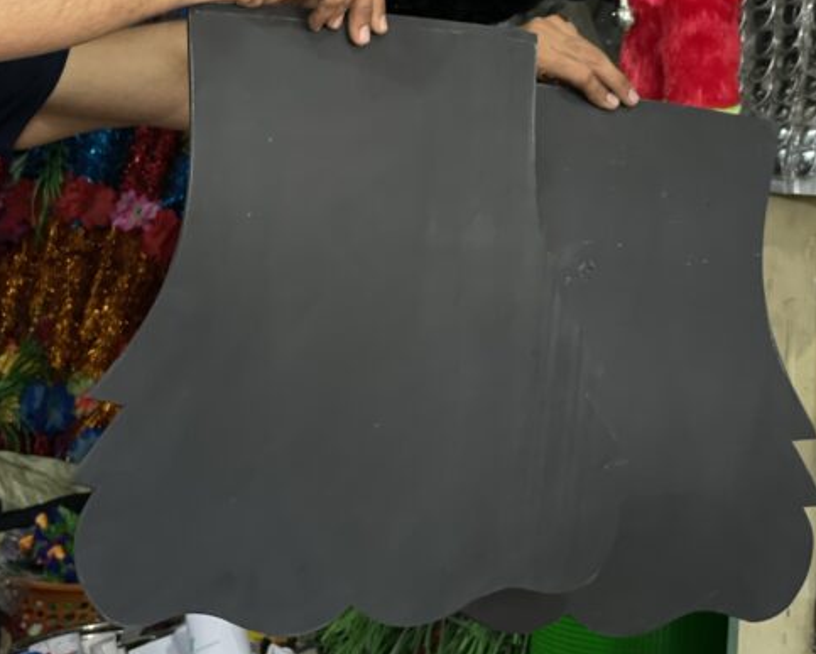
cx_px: 473
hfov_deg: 22.7
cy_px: 279
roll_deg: -2.5
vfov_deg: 18.3
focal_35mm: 84
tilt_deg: -1.8
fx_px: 2030
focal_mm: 6
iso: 250
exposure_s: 1/33
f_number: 2
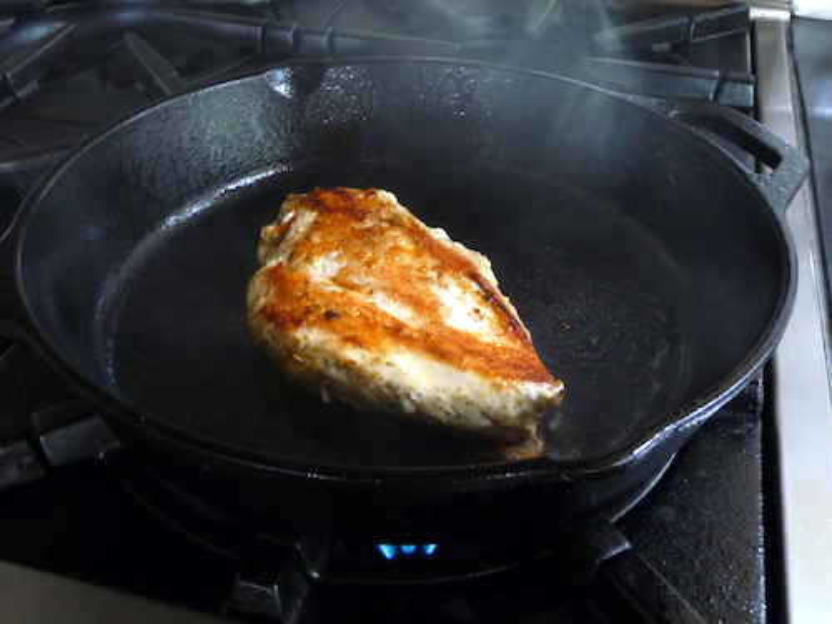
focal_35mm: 40
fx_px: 961
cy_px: 312
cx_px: 416
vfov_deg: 36.0
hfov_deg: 46.8
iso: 400
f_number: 3.9
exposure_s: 1/8
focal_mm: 6.7
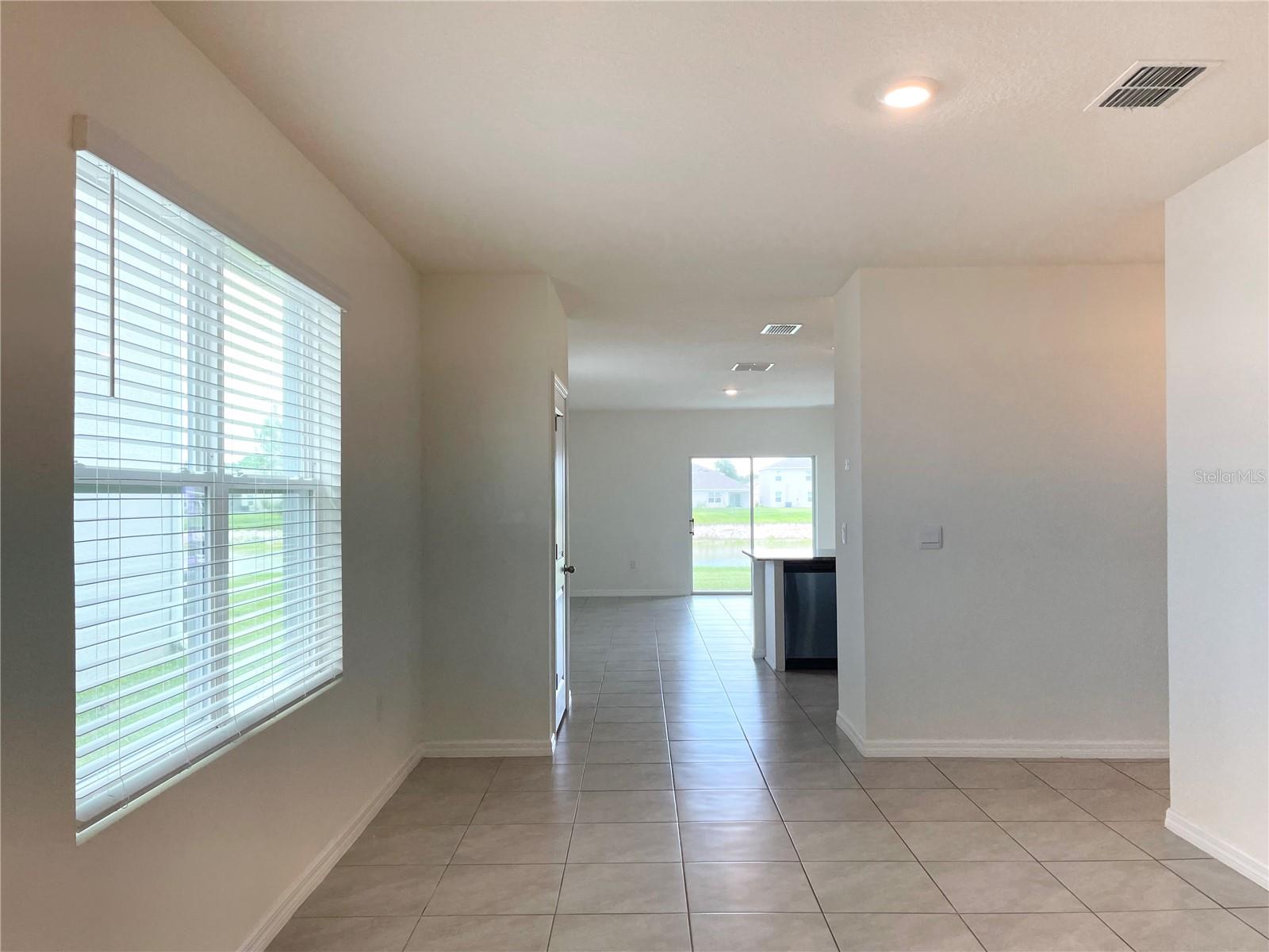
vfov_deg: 54.9
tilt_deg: -0.4
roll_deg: -0.1
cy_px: 476
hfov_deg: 69.4
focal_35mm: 25
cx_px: 634
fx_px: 916
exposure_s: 1/120
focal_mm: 5.1
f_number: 1.6
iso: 50
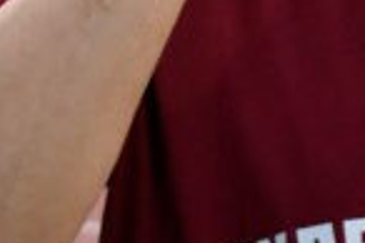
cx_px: 545
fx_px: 2536
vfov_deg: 5.4
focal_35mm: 250
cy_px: -243
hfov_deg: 8.1
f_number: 4.5
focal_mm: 35
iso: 3200
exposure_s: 1/320
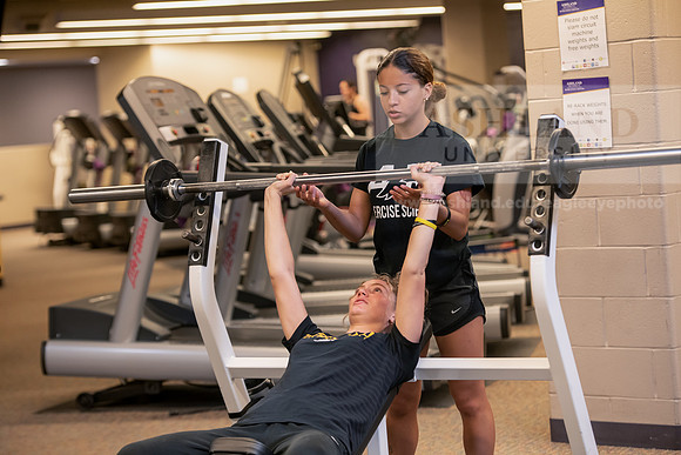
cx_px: 340
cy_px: 228
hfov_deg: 20.0
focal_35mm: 102
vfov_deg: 13.4
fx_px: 1930
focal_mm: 102
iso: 1000
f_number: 3.5
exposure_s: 1/200
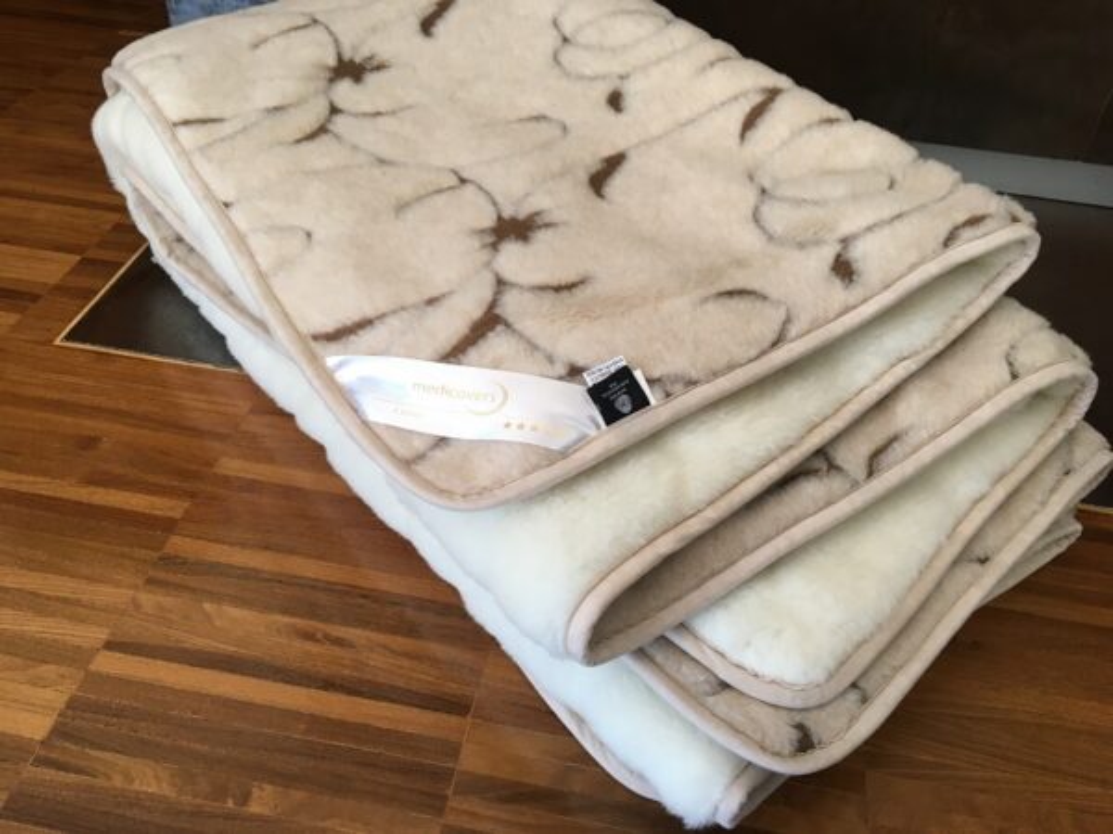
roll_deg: -4.4
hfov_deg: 61.7
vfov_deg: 48.2
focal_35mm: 29
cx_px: 556
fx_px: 932
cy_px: 417
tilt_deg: -41.8
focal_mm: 4.15
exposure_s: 1/33
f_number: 2.2
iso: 40
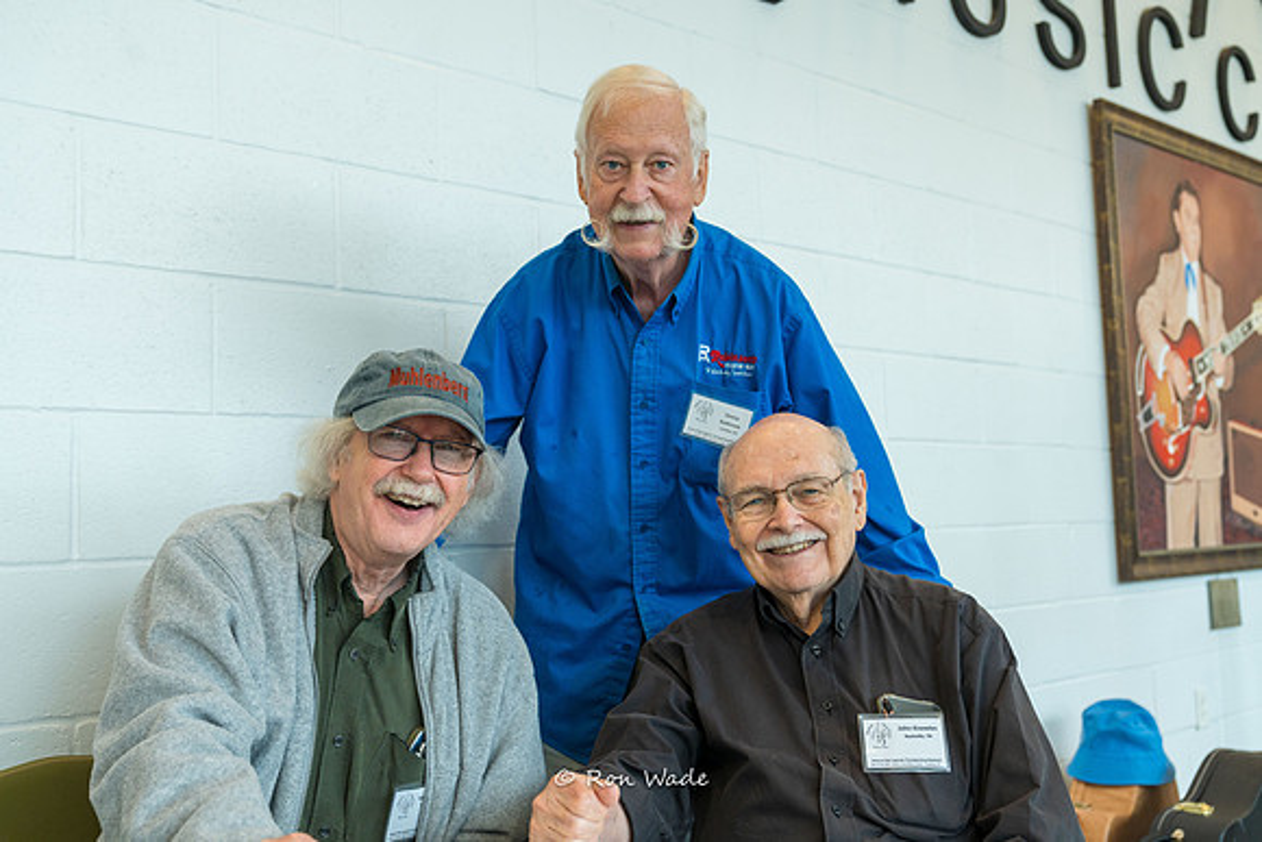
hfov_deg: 51.4
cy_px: 417
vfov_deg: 35.6
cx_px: 631
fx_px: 1311
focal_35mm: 37
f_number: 4
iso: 800
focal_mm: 37
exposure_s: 1/160
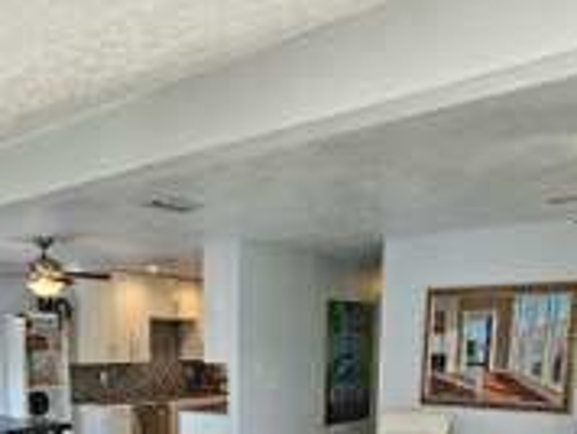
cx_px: 178
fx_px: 584
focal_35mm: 35
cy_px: 453
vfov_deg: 35.9
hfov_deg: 51.3
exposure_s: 1/60
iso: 100
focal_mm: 2.2
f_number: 2.2
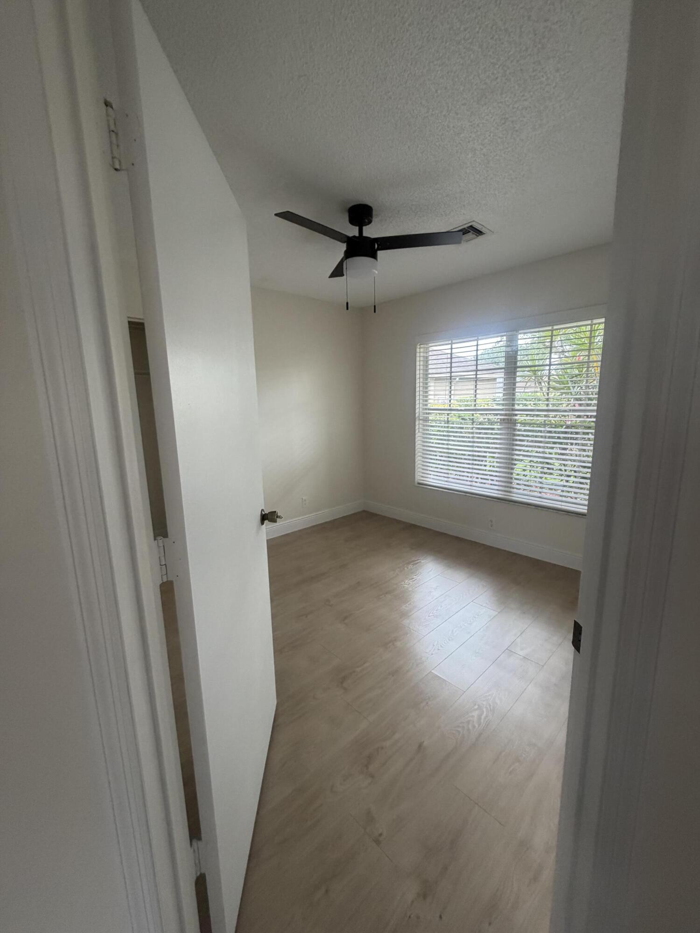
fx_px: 377
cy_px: 466
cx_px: 350
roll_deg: +1.7
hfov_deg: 85.7
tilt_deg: -8.2
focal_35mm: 14
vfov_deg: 102.1
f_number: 2.2
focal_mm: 2.22
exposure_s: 1/121
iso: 200
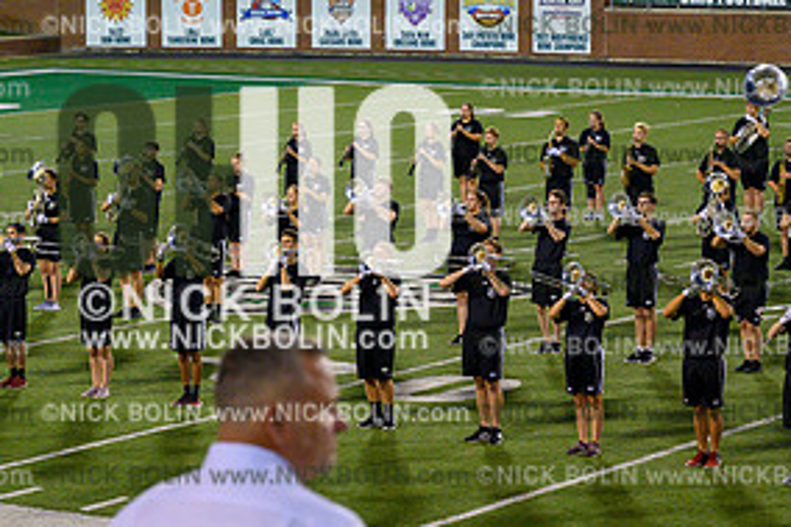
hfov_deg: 14.3
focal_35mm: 143
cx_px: 253
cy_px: 217
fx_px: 3140
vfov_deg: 9.6
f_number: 4
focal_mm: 70
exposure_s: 1/1000
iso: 4000
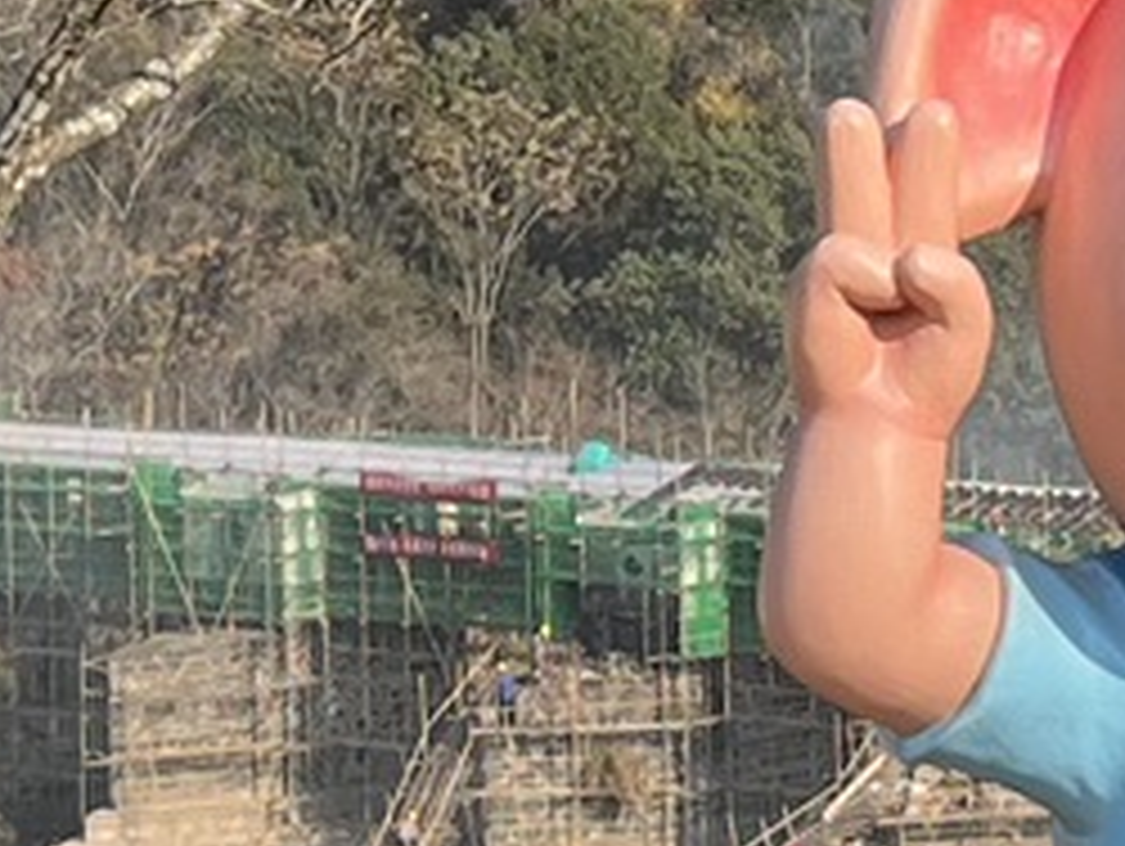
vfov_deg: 7.1
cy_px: -198
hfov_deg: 9.4
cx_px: 1197
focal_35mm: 208
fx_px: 6766
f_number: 1.6
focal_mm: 5.1
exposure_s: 1/1695
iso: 50
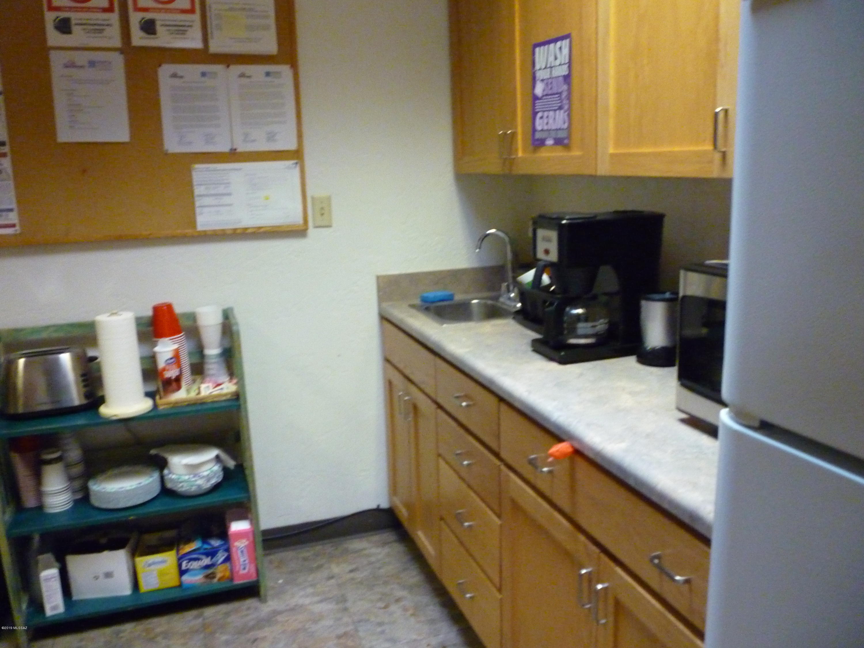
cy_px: 324
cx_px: 432
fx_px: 724
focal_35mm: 29
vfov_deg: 48.2
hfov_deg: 61.7
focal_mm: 5.2
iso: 800
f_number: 3.3
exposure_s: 1/40
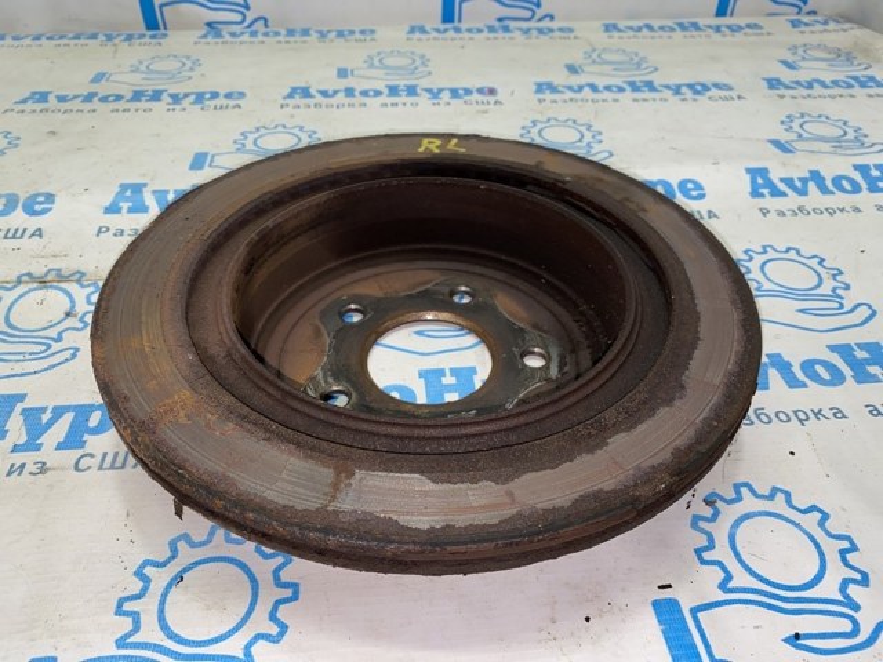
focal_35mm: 26
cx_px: 442
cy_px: 331
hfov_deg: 67.3
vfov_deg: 53.1
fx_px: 663
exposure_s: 1/116
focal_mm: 4.25
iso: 32
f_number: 1.8
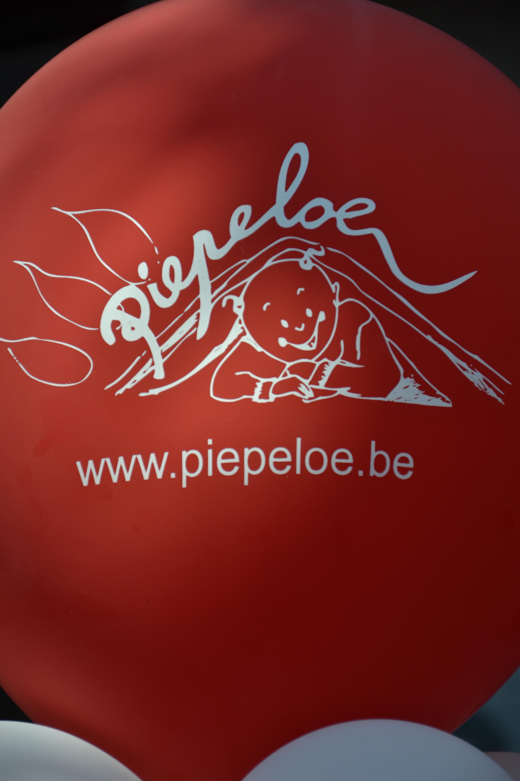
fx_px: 3412
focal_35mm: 158
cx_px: 260
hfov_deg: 8.7
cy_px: 390
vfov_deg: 13.0
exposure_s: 1/500
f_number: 5.6
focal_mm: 105
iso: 100
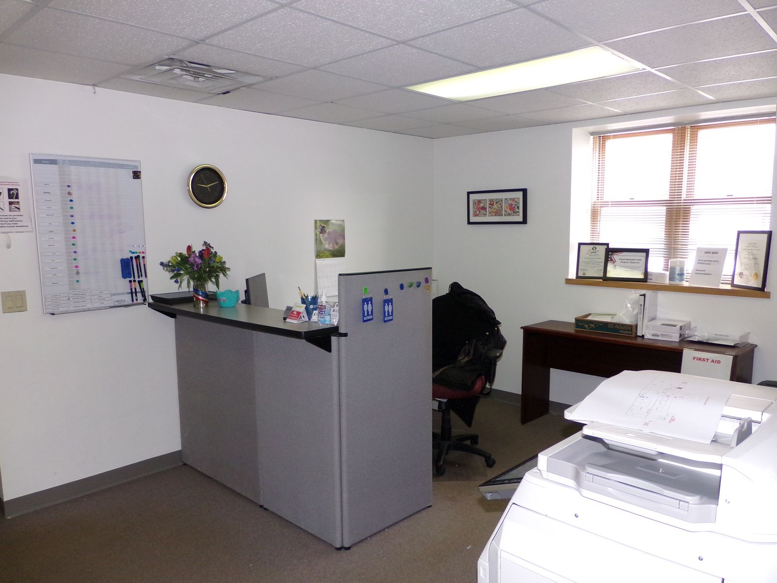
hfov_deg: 67.3
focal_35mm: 26
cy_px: 292
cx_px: 388
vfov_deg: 53.1
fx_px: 584
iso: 200
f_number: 3.2
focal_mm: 4.7
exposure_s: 1/34
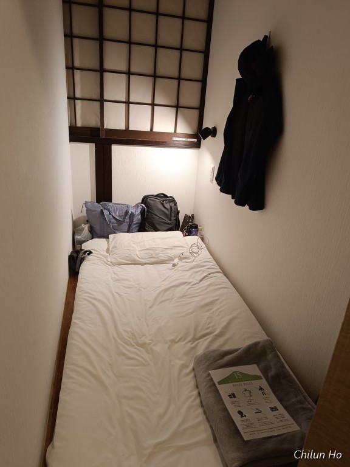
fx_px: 324
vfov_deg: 71.6
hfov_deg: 56.8
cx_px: 175
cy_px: 234
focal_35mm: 24
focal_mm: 6.14
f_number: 1.65
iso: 1192
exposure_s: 1/50
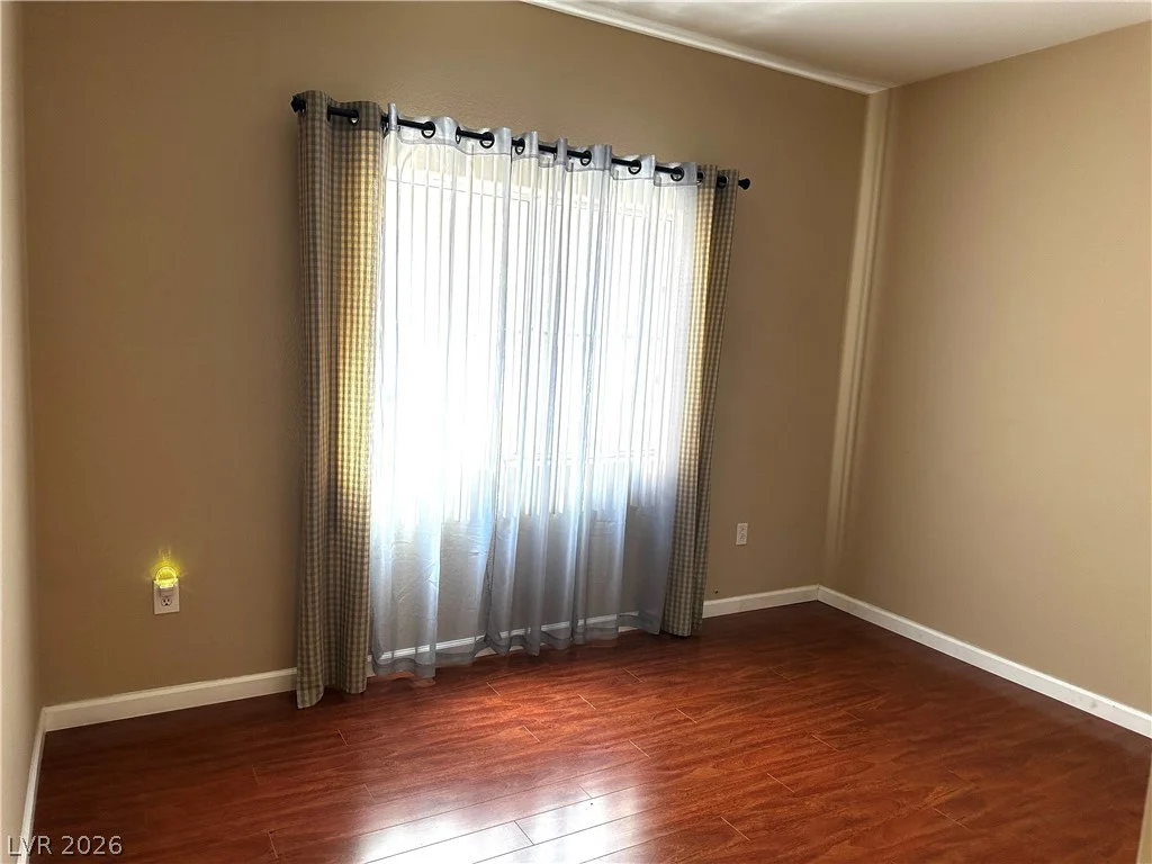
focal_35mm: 24
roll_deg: -3.1
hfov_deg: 71.6
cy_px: 432
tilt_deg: -6.9
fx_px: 799
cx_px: 576
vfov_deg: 56.8
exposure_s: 1/120
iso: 160
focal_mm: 6.86
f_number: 1.78
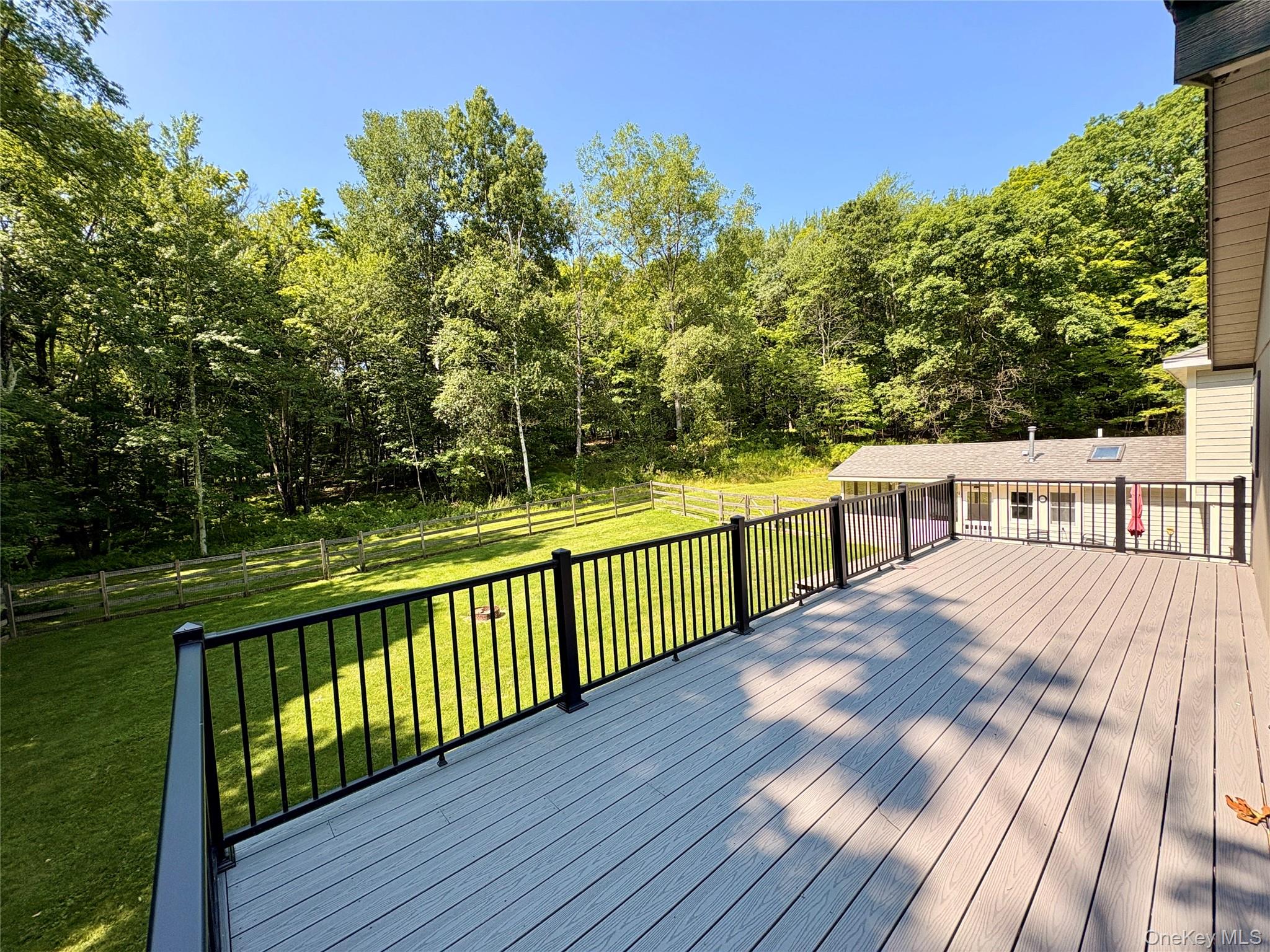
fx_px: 514
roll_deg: +2.0
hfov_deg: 102.1
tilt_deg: -3.4
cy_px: 476
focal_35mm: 14
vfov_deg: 85.7
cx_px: 635
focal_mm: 2.22
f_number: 2.2
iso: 40
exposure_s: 1/440
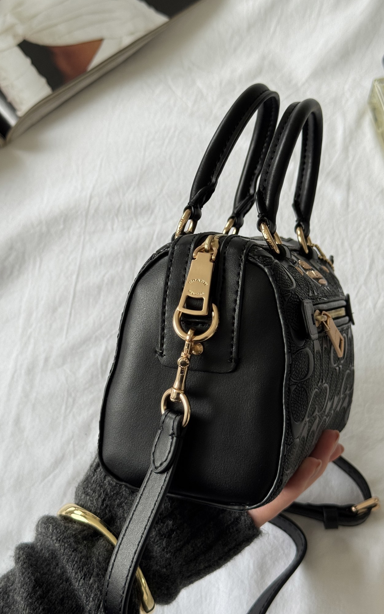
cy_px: 307
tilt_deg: -64.7
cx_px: 191
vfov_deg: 39.6
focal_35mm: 51
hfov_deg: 25.3
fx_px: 854
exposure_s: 1/121
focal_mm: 6.76
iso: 80
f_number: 1.78
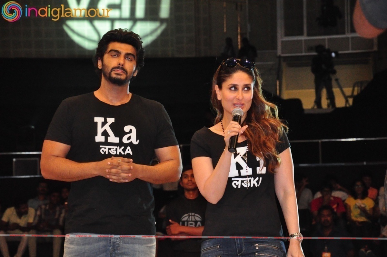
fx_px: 1691
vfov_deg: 8.7
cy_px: 128
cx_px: 194
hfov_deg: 13.1
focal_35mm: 158
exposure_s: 1/125
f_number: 5.6
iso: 3200
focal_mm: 105
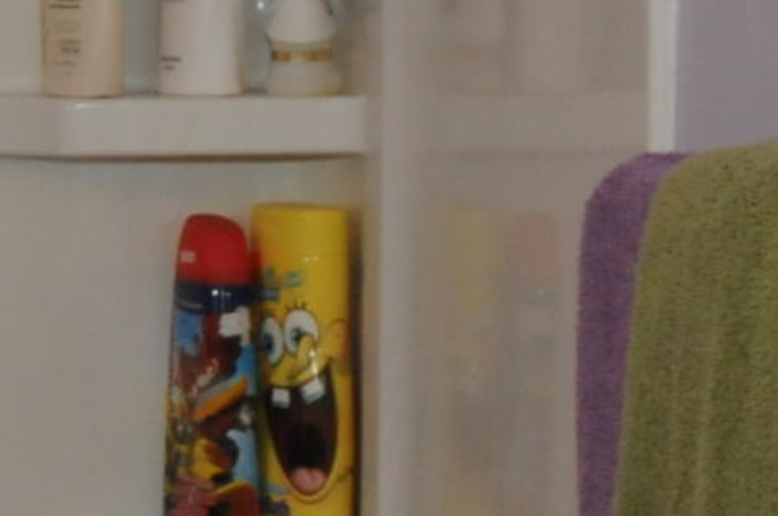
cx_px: -1371
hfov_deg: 9.7
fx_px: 3754
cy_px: 351
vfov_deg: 7.9
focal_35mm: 174
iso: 800
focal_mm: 18
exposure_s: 1/60
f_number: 7.1
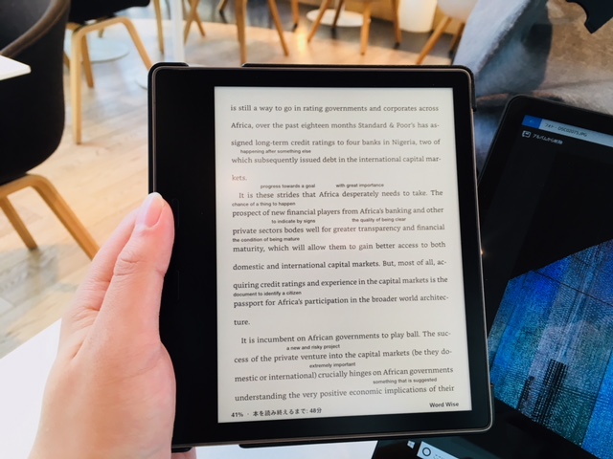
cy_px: 230
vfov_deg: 48.2
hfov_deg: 61.7
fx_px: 514
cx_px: 306
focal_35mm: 29
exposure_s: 1/30
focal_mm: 4.15
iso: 50
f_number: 2.2
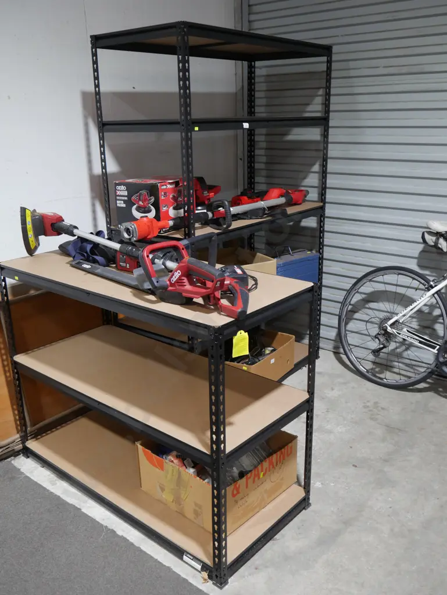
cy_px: 298
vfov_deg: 56.8
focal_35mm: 32
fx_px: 551
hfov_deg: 44.2
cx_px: 224
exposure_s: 1/60
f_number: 3.6
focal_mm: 16
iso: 500
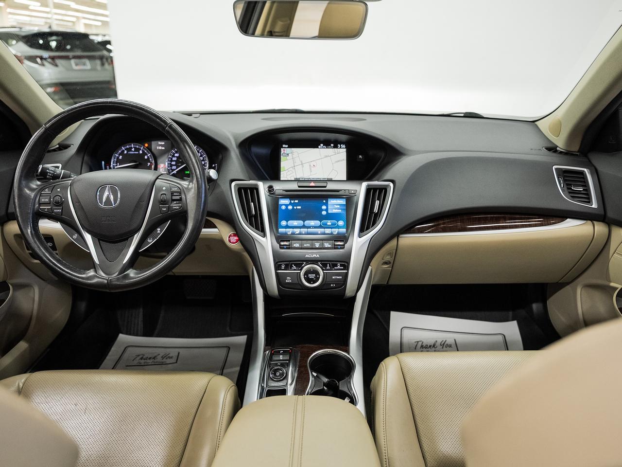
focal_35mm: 26
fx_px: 474
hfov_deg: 66.5
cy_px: 233
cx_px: 321
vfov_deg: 52.4
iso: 1000
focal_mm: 24
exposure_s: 1/50
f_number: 4
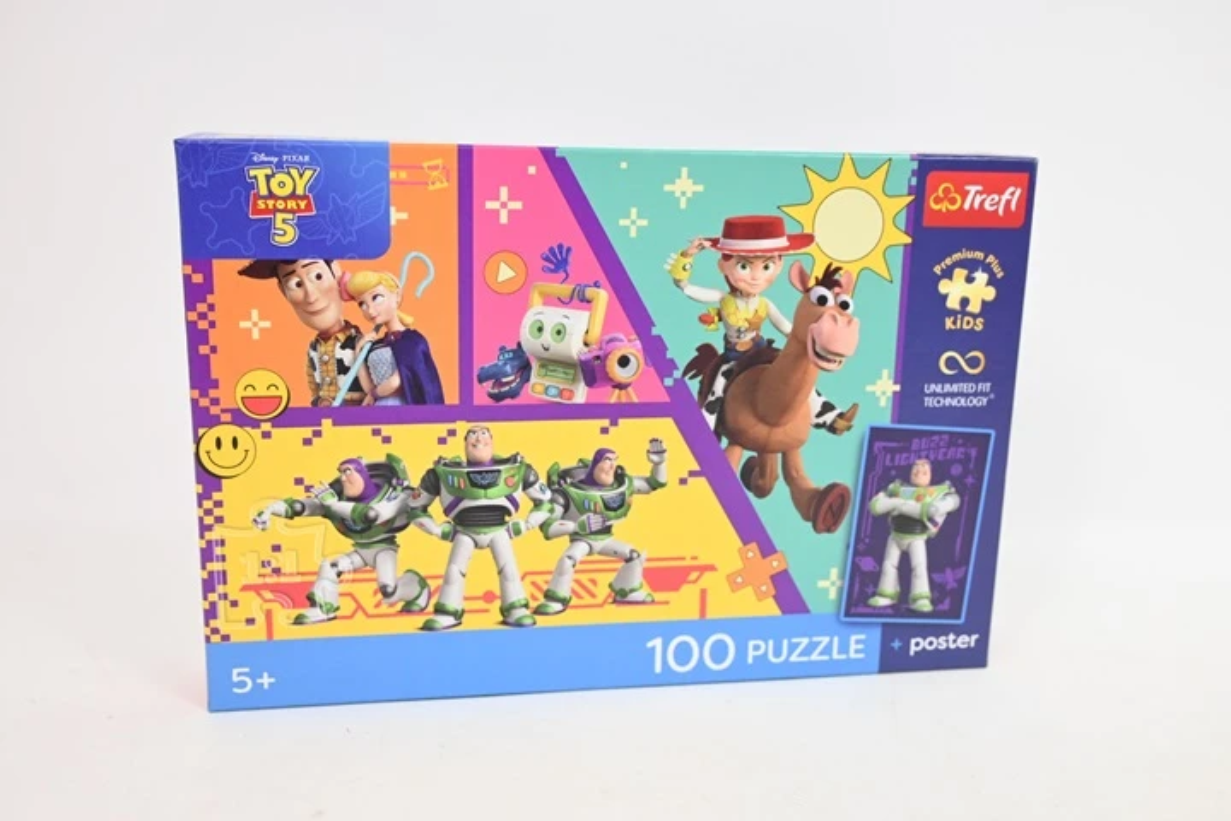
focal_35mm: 34
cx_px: 616
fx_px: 1154
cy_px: 410
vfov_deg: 39.1
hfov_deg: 56.1
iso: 400
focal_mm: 22.5
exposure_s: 1/160
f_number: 4
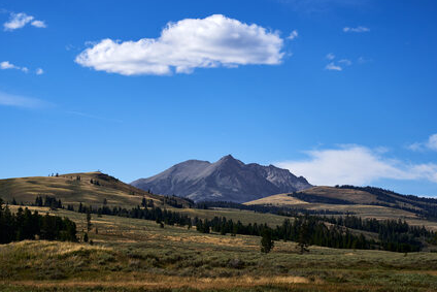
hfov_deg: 20.6
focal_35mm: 99
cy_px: 163
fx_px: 1202
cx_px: 197
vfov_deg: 13.8
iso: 100
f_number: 10
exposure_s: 1/500
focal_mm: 75
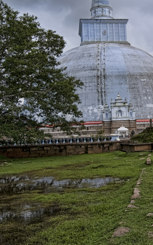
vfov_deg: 43.2
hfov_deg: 27.5
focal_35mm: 46
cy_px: 95
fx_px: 307
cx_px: 120
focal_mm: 20
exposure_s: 1/200
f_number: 10
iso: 100
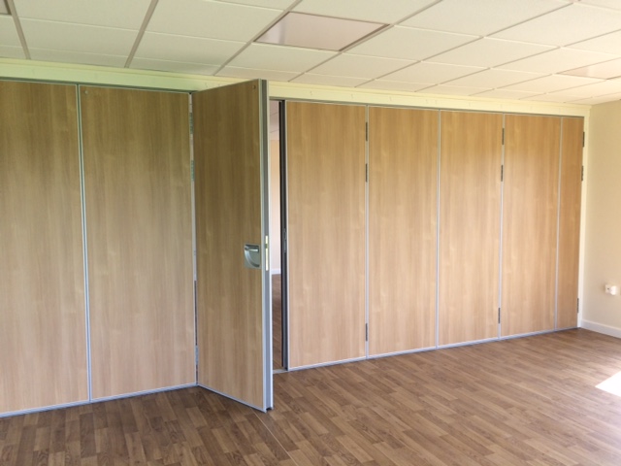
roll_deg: +0.9
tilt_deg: -6.7
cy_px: 233
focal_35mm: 29
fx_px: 520
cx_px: 310
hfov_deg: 61.7
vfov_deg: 48.2
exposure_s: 1/261
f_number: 2.2
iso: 32
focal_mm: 4.15
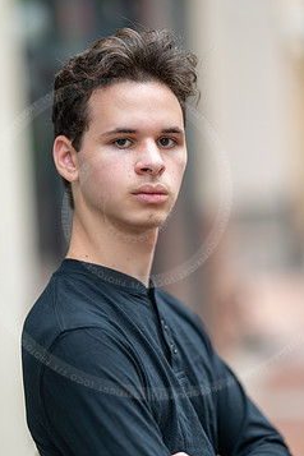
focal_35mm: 107
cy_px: 234
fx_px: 1355
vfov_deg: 19.1
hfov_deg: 12.8
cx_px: 144
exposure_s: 1/320
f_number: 1.2
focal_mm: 85
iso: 250
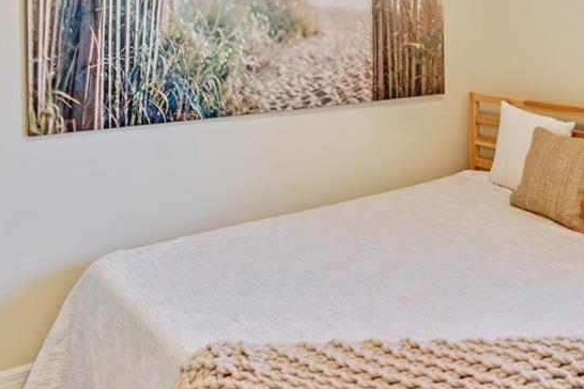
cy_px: 11
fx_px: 665
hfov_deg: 46.5
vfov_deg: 30.6
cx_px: 398
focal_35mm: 41
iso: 100
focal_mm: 14
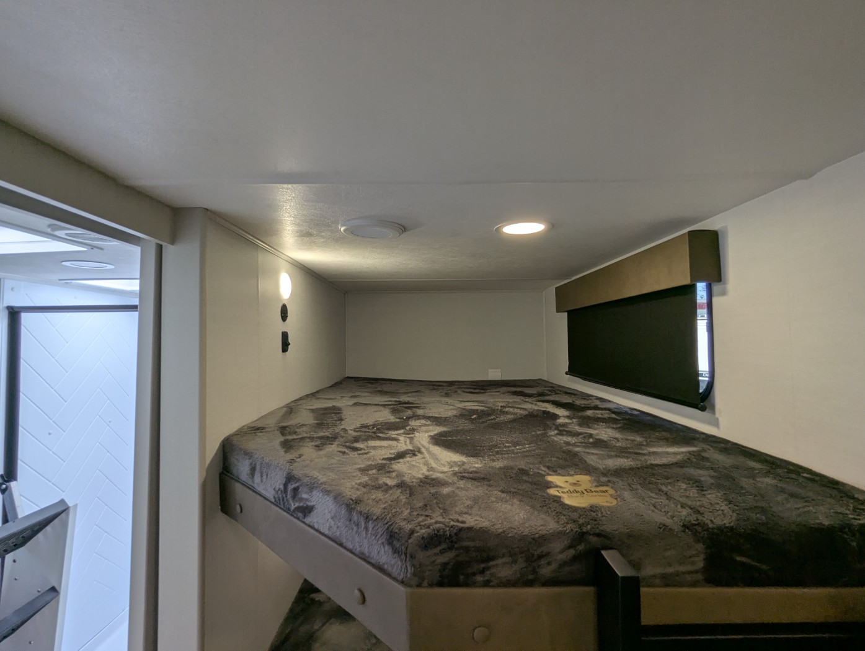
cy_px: 326
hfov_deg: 94.4
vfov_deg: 78.2
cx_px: 432
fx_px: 400
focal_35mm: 16
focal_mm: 2.35
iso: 37
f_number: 2.2
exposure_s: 1/126
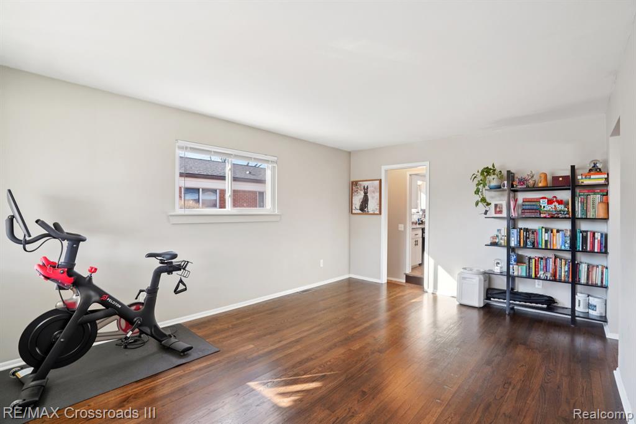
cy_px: 212
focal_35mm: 16
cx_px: 318
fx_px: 283
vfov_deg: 73.7
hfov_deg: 96.8
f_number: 8
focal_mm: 16
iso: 400
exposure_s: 1/20
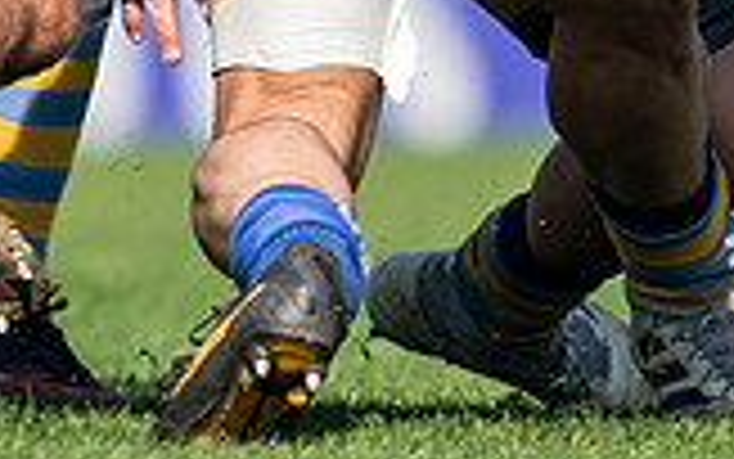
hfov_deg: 0.6
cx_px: 23
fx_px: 67596
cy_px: -572
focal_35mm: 3378
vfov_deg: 0.4
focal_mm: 400
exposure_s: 1/1250
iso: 100
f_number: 2.8
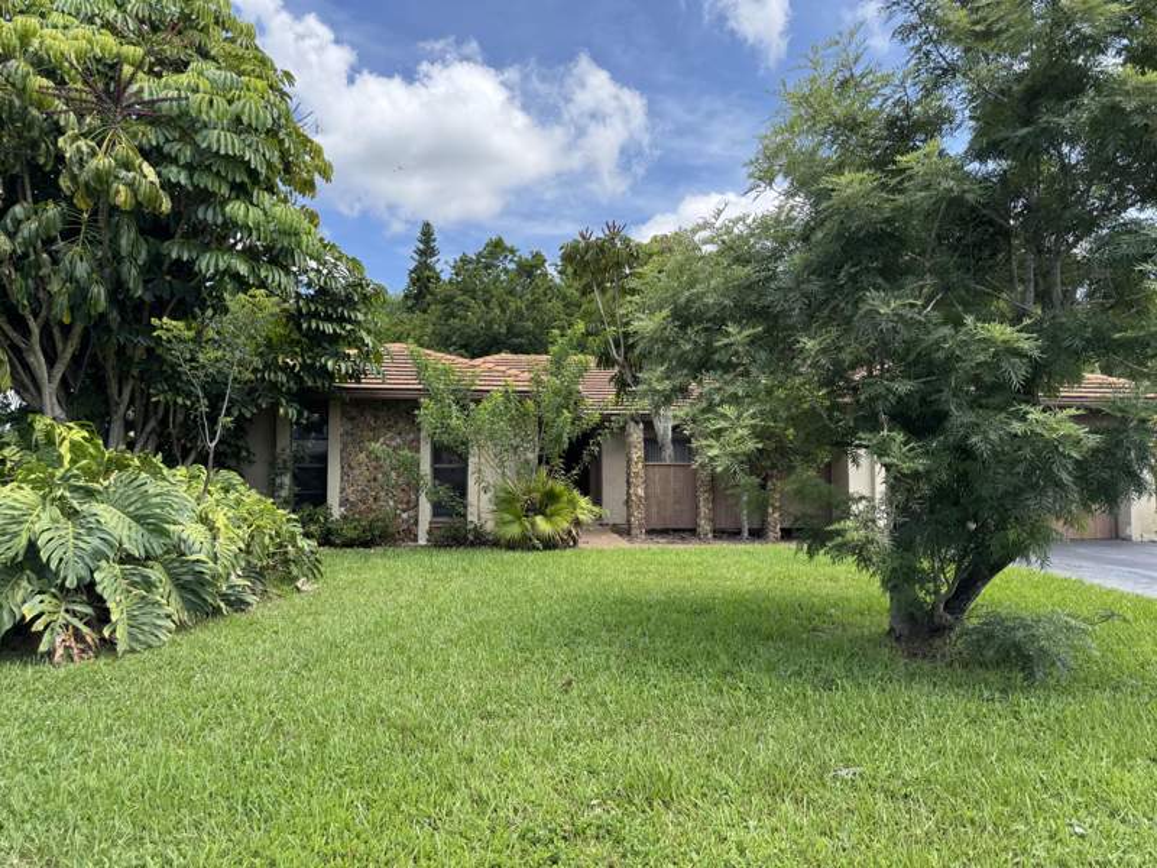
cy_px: 434
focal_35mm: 24
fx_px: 802
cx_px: 578
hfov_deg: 71.6
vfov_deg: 56.8
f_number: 1.78
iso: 80
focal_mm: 6.76
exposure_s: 1/1261
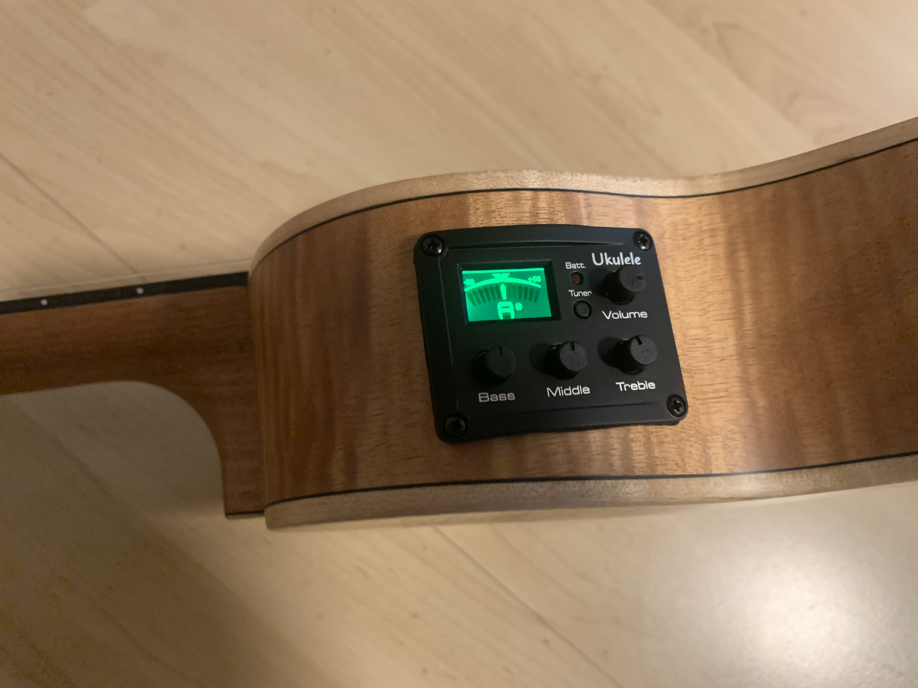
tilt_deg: -73.4
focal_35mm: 26
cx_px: 459
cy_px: 344
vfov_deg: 53.1
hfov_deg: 67.3
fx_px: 690
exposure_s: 1/33
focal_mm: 4.25
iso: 320
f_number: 1.8
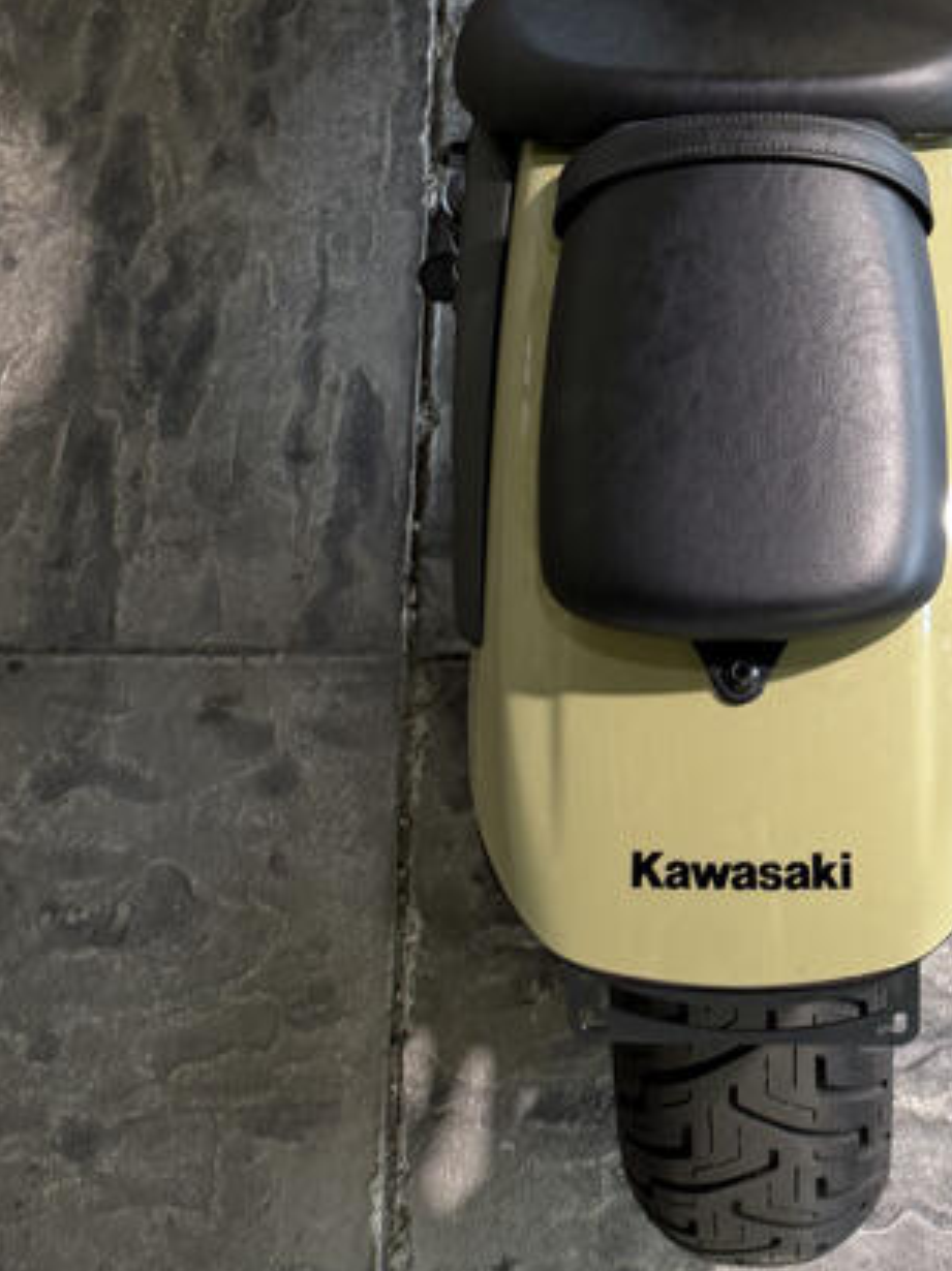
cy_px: -211
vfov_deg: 28.5
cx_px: 763
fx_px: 2202
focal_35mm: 60
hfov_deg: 24.0
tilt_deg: -54.2
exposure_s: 1/60
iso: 160
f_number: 1.78
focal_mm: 6.76
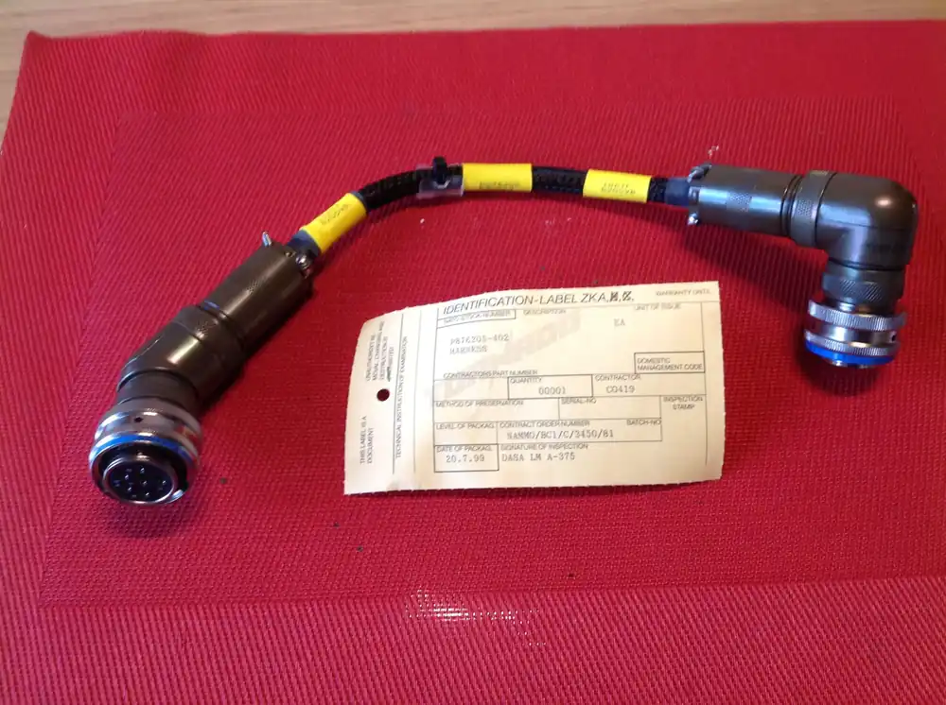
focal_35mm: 35
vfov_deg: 40.6
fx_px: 955
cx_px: 473
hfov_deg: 52.7
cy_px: 352
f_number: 2.4
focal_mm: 4.28
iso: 64
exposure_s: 1/15
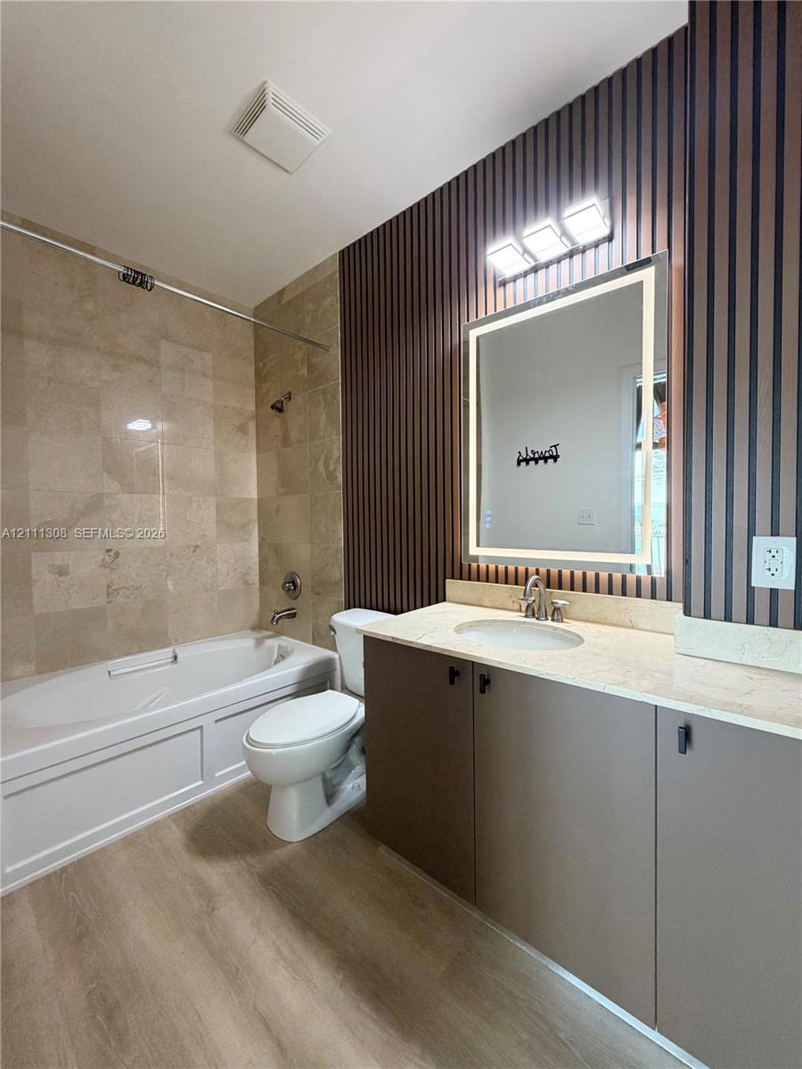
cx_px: 401
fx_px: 432
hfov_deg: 85.7
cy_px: 534
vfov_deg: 102.1
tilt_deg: -1.9
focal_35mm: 14
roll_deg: +1.7
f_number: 2.2
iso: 200
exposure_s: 1/60
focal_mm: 2.22
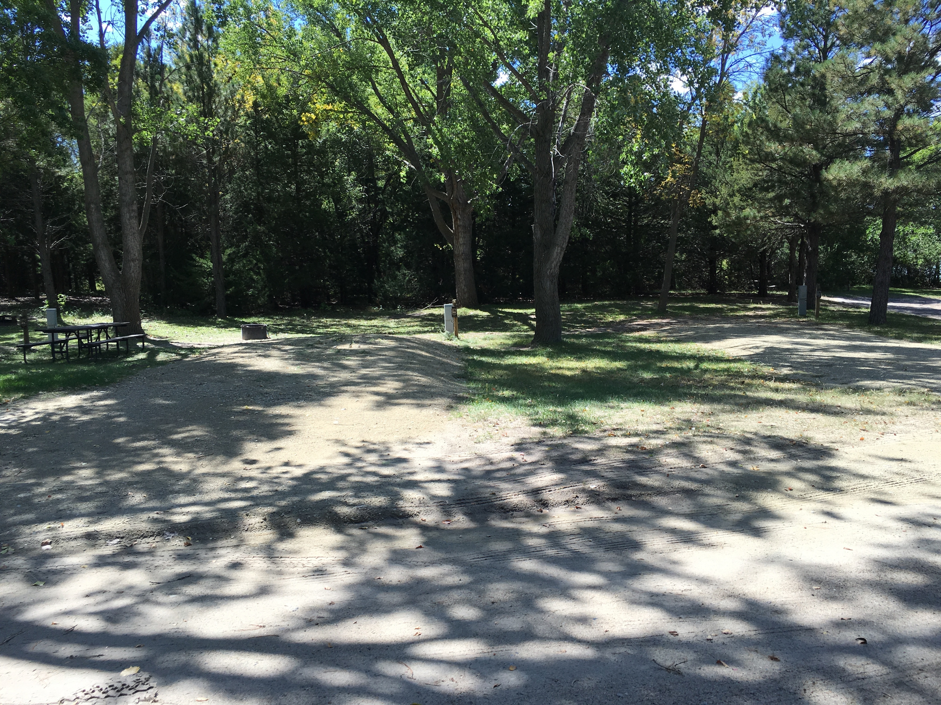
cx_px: 470
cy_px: 352
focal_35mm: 29
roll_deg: +0.0
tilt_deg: -8.5
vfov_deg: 48.2
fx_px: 788
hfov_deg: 61.7
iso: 25
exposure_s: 1/641
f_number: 2.2
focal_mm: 4.15
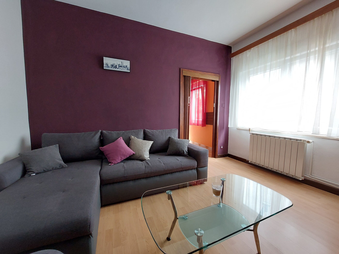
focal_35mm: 13
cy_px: 127
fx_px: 127
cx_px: 170
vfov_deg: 89.9
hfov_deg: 106.2
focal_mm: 1.74
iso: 125
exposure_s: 1/50
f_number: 2.2
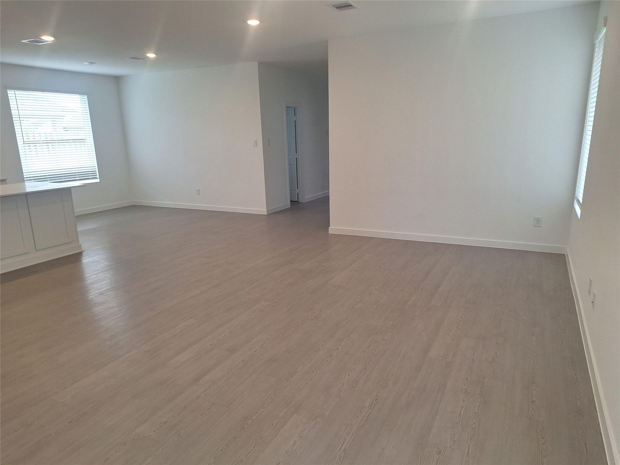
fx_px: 412
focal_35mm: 23
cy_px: 232
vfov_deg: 58.9
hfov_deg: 73.9
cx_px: 310
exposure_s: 1/100
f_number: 1.8
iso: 64
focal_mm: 5.54
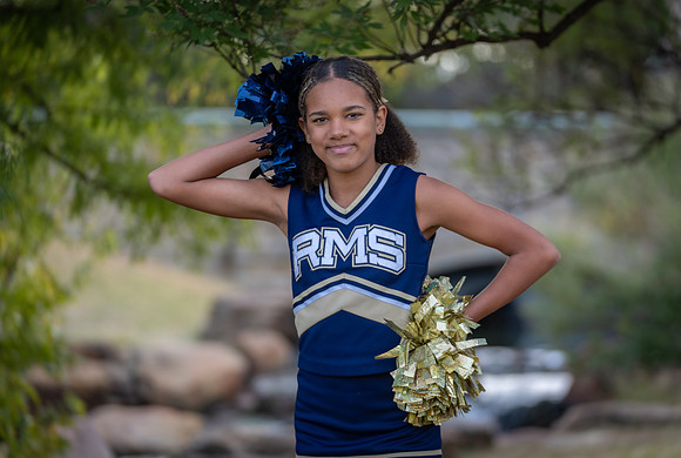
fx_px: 2757
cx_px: 357
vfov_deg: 9.5
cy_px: 220
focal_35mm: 145
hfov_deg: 14.1
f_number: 2.8
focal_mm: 127
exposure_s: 1/320
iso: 160
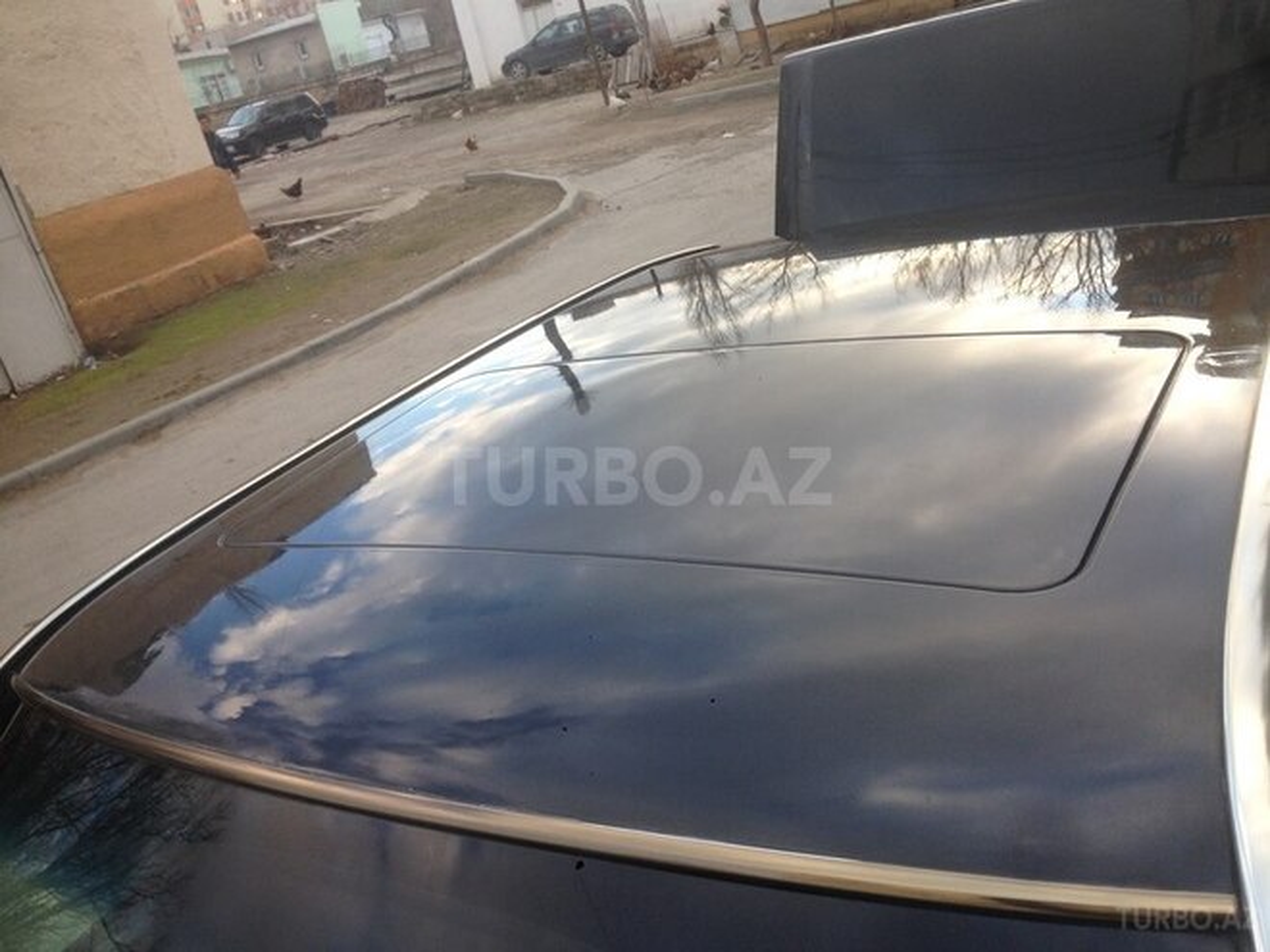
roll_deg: +13.6
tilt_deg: -19.1
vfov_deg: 42.9
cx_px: 635
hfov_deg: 55.4
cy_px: 476
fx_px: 1211
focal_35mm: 33
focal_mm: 4.12
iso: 50
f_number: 2.4
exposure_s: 1/139
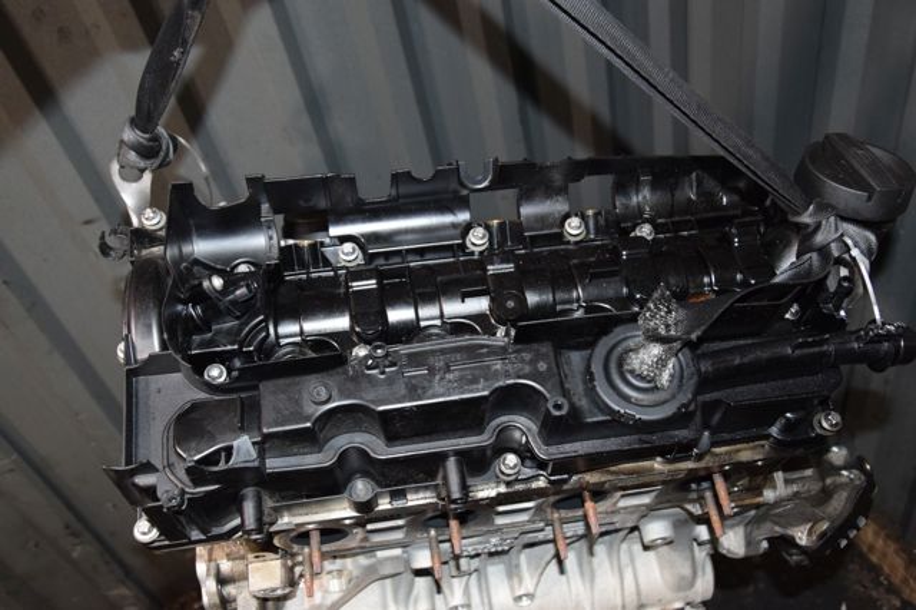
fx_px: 954
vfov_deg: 35.5
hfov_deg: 51.3
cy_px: 305
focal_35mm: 38
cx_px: 458
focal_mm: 25
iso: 1600
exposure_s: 1/60
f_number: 5.6
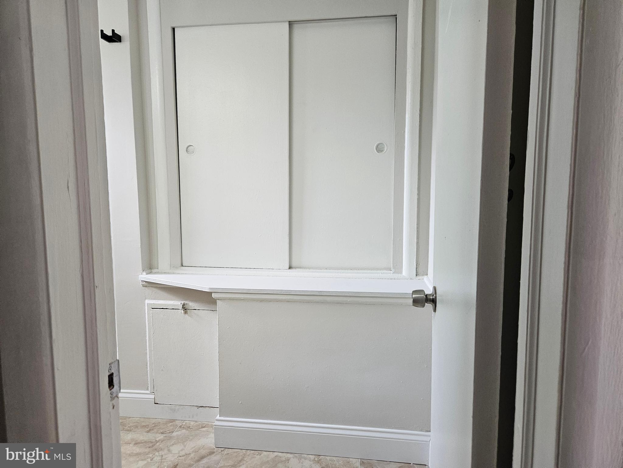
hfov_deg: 73.9
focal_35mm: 23
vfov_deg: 58.9
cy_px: 234
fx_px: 414
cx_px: 312
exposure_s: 1/240
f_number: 1.8
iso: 320
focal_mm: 5.4
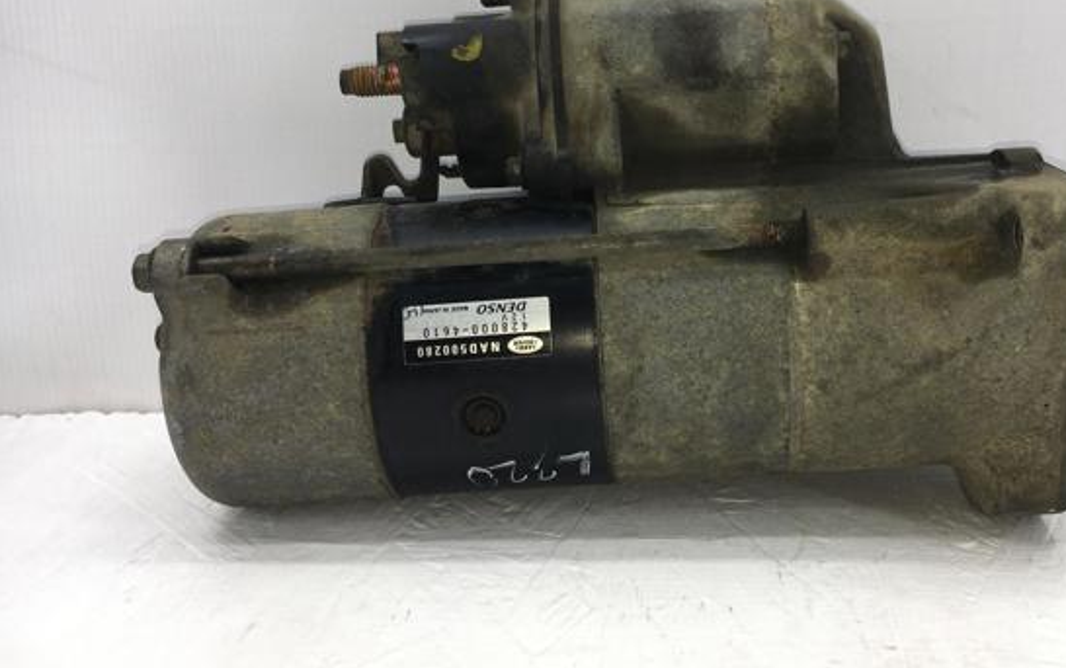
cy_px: 264
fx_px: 1047
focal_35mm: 36
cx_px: 623
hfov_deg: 53.7
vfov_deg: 35.3
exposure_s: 1/244
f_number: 2.2
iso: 25
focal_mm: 4.15
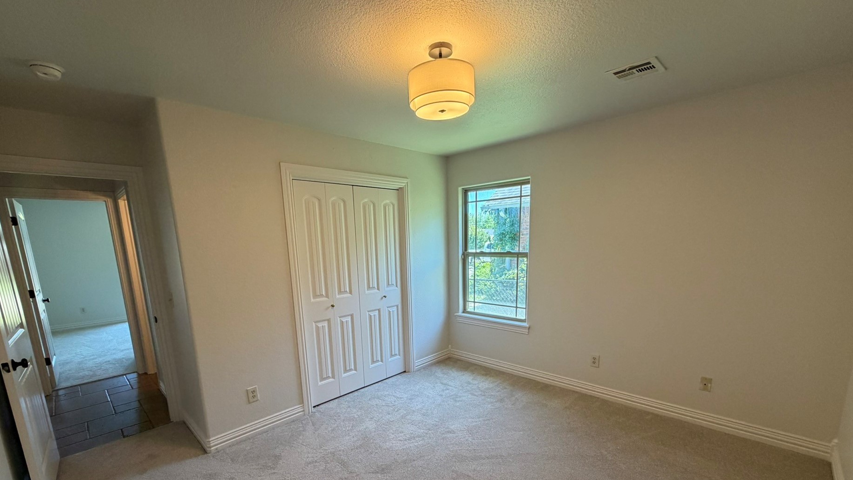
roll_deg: +1.9
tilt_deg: -11.3
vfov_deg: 65.9
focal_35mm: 16
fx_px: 362
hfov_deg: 99.3
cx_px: 417
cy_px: 306
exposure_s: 1/120
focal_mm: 2.22
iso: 200
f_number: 2.2
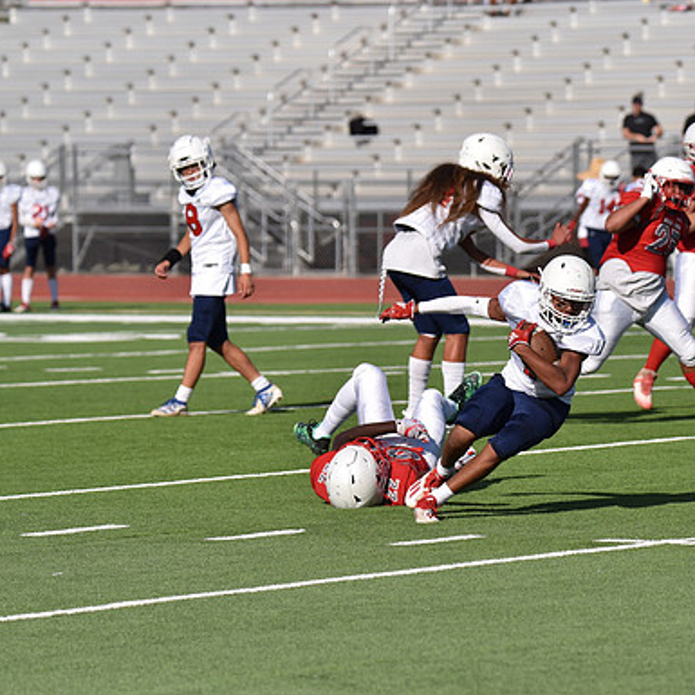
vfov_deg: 6.2
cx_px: 496
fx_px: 6406
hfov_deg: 6.2
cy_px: 348
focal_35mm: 282
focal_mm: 220
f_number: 5.6
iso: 400
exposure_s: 1/4000
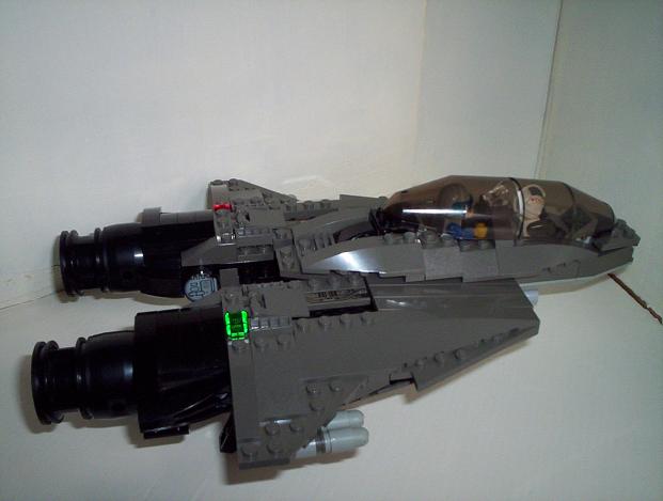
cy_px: 250
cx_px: 332
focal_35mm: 38
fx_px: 730
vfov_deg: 37.9
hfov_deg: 48.9
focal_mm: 4.99
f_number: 4.5
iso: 140
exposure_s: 1/60
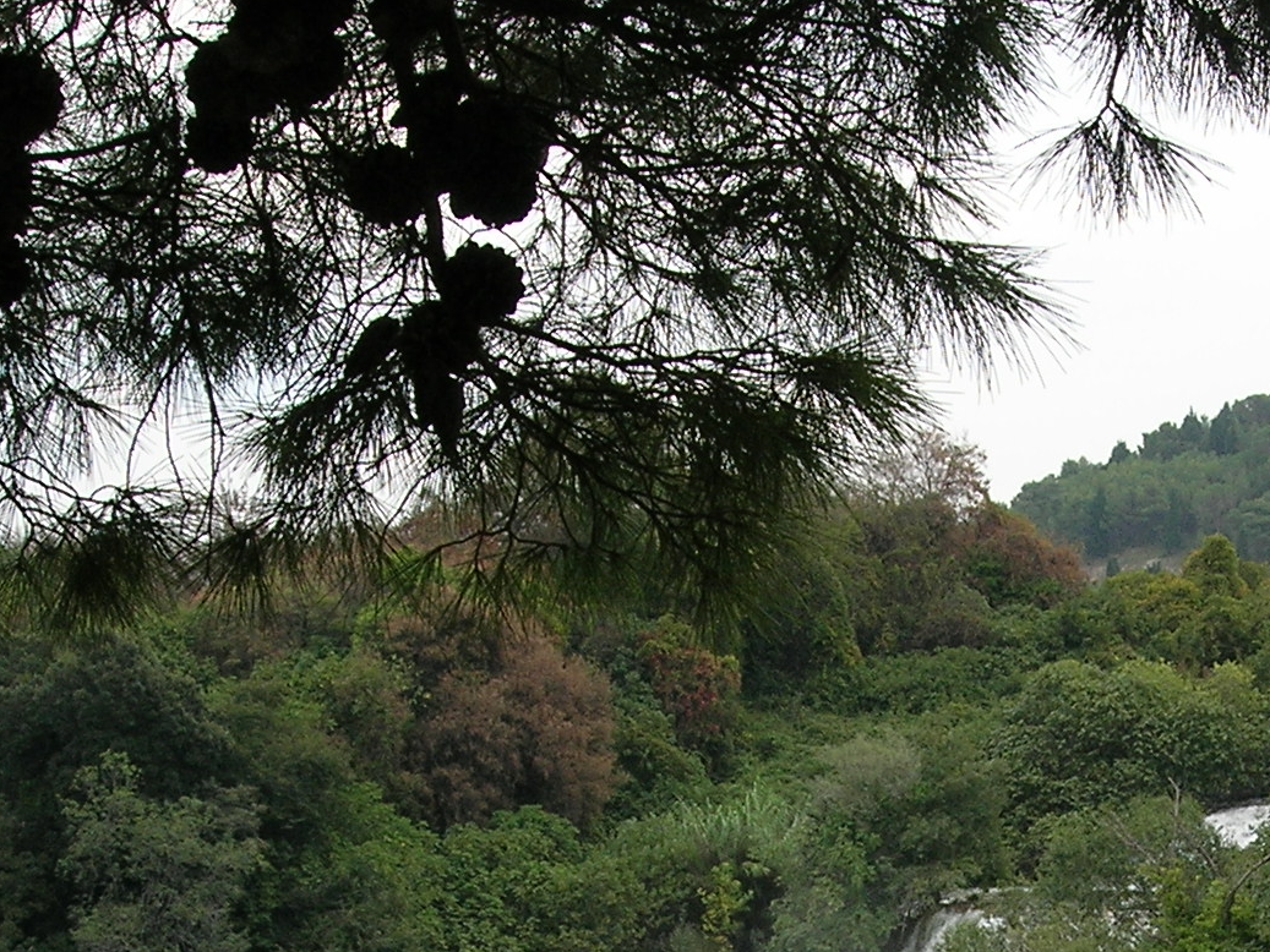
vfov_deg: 15.0
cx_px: 1034
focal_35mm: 95
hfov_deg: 20.4
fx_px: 3486
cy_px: 1137
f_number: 4.8
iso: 100
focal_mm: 7.8
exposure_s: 1/250
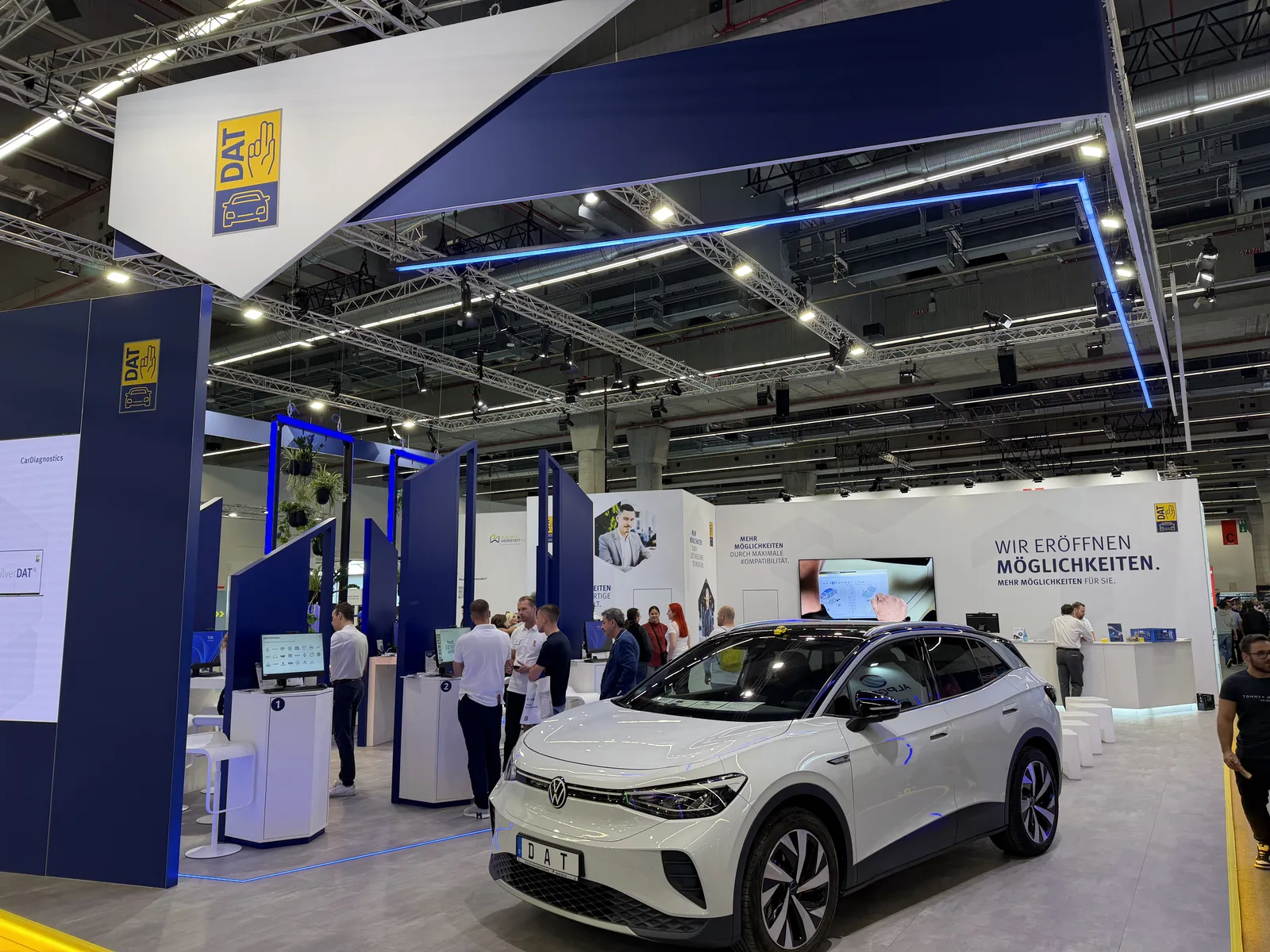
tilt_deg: +8.2
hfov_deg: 71.6
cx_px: 635
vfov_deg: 56.8
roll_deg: +0.6
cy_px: 476
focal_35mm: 24
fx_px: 881
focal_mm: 6.76
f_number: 1.78
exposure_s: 1/100
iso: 64
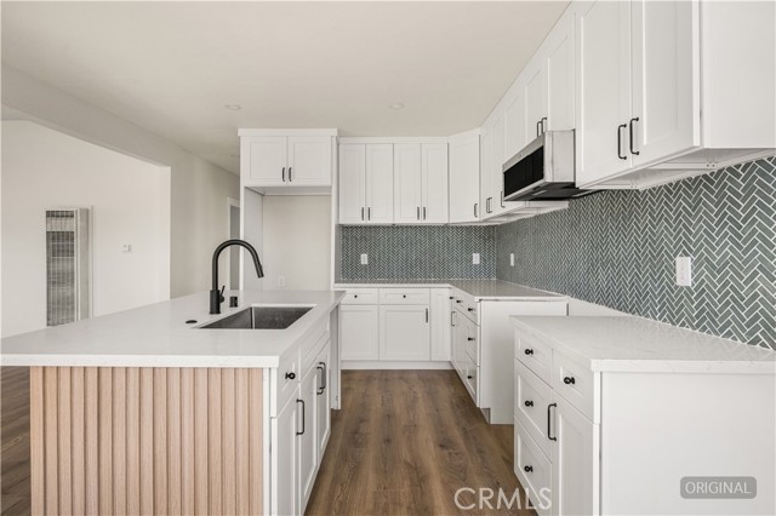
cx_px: 388
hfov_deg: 93.3
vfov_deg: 70.4
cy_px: 258
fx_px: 366
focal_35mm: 17
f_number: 6.3
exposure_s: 1/10
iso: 80
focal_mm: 17
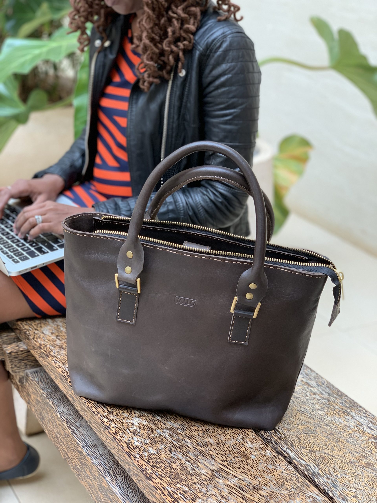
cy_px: 252
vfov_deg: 36.8
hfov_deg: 28.0
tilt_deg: -22.2
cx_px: 188
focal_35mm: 52
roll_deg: -7.8
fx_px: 755
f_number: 2.4
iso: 80
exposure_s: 1/50
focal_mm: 6
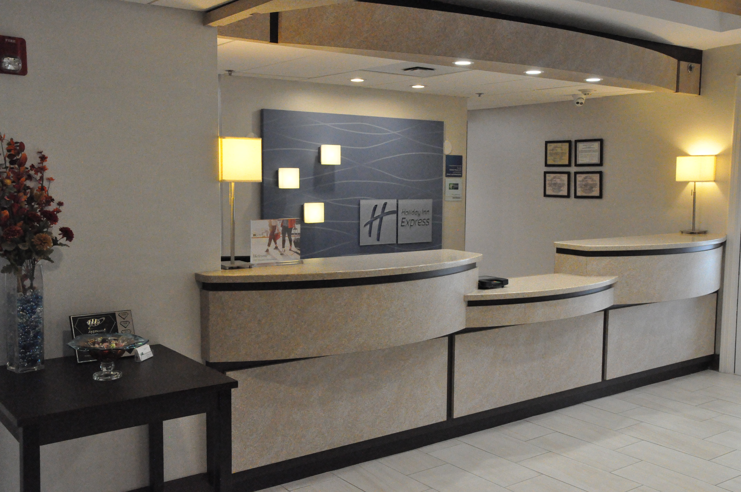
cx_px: 370
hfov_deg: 51.3
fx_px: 771
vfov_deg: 35.4
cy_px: 246
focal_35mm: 38
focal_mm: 25
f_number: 8
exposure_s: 1/250
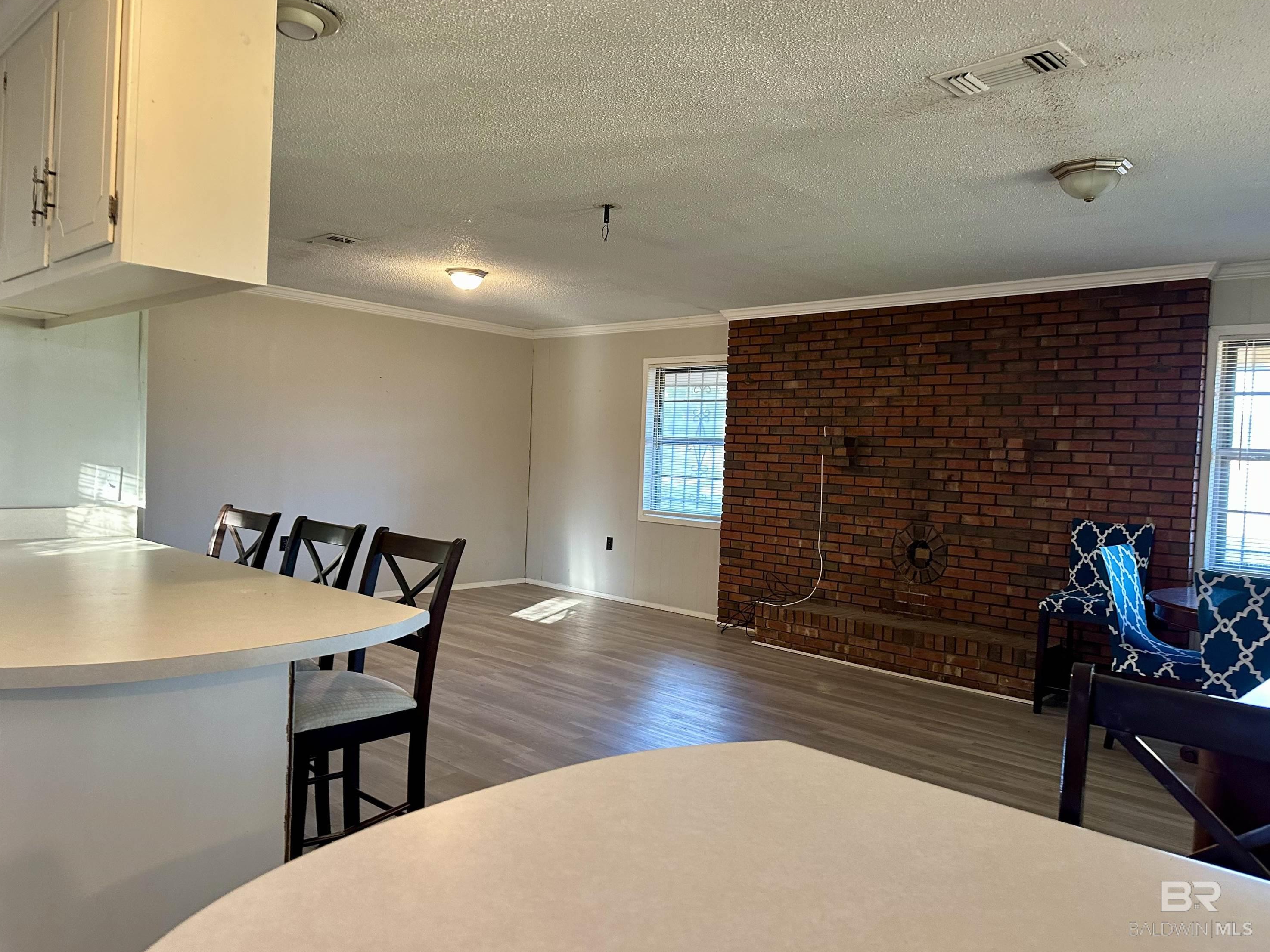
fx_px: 917
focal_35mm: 25
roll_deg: -3.4
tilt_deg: -0.3
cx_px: 637
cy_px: 476
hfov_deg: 69.4
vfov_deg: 54.9
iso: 400
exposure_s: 1/60
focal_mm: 6.86
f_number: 1.78
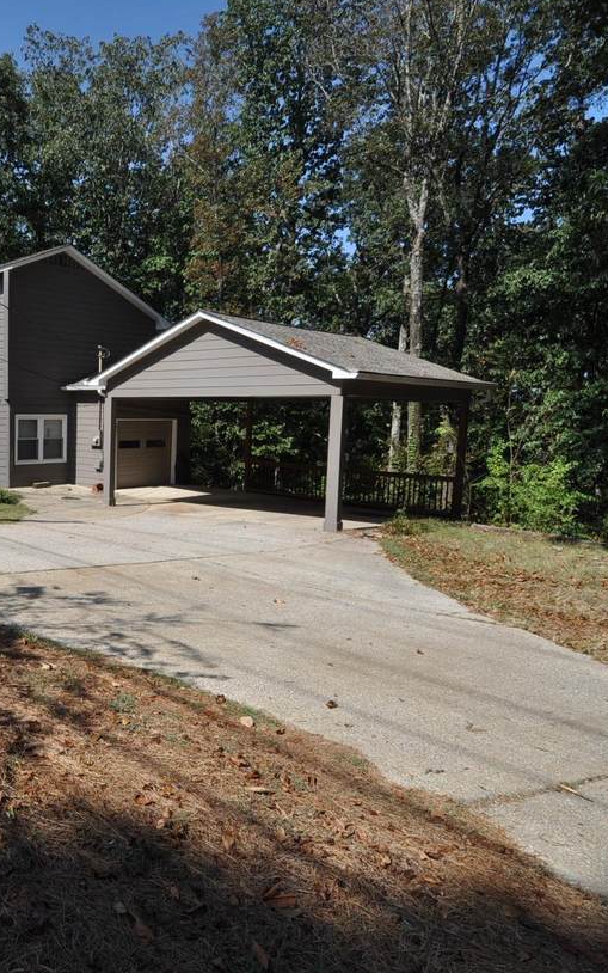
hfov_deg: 47.0
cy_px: 477
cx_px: 85
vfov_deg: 74.8
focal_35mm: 24
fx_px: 636
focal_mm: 10
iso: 200
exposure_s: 1/320
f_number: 10
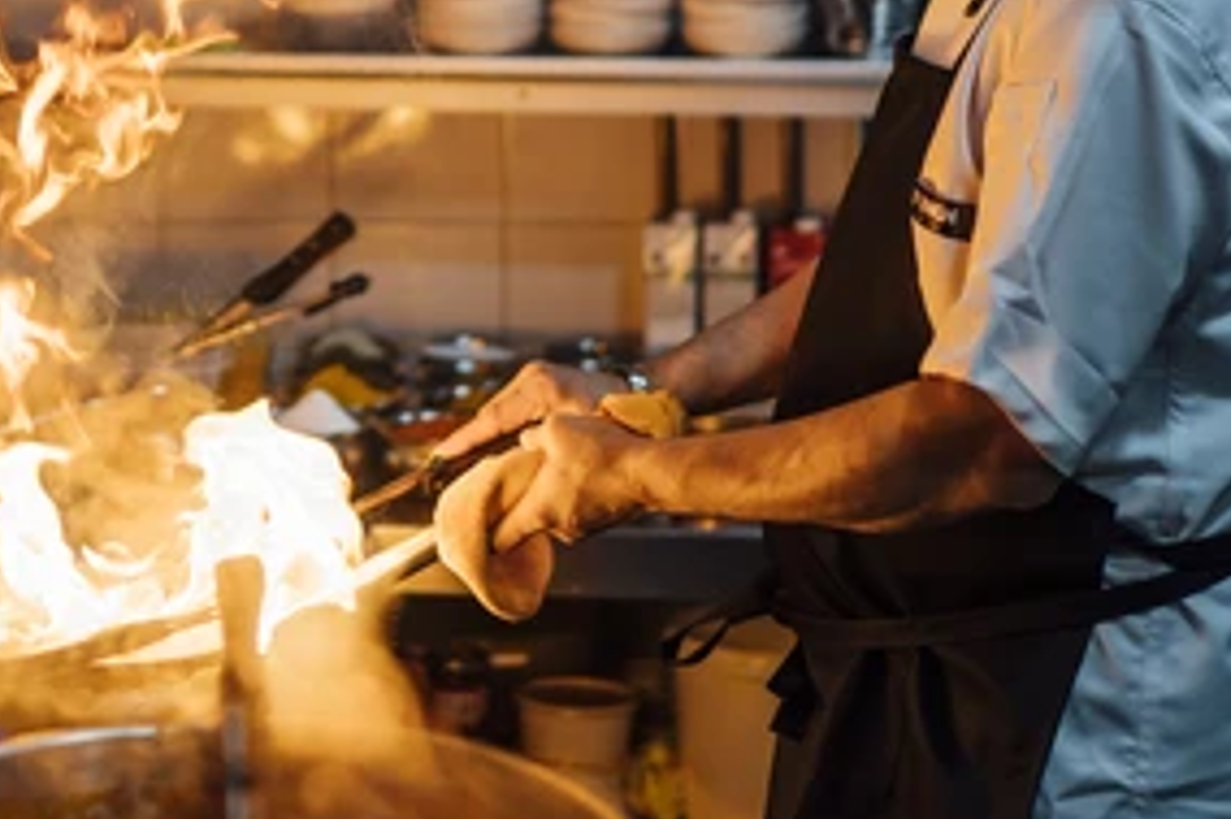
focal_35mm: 74
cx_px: 104
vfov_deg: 17.9
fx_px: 2529
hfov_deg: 26.4
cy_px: -17
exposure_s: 1/400
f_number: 1.4
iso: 320
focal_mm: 35
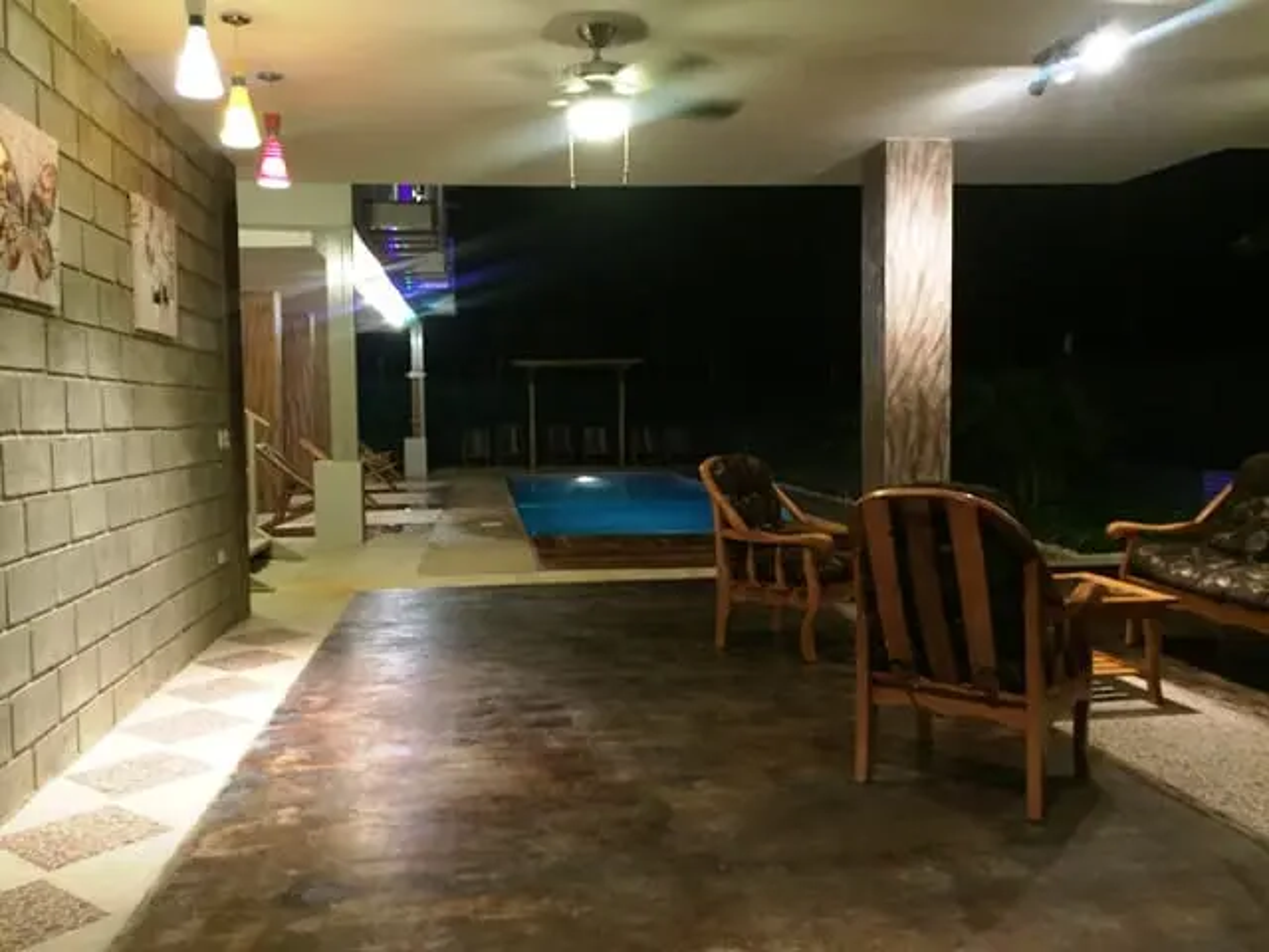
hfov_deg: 61.7
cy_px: 476
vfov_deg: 48.2
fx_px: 1063
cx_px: 634
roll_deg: -0.5
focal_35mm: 29
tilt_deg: -3.1
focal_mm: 4.15
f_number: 2.2
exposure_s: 1/20
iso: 250
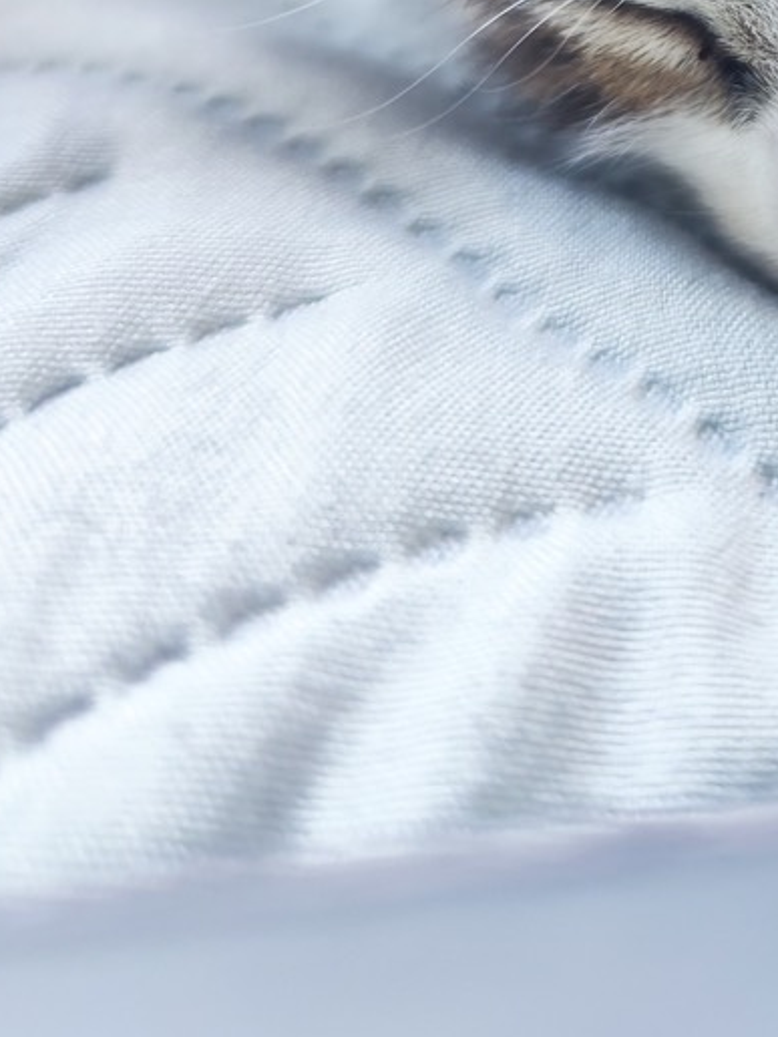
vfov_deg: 29.6
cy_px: -163
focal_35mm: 57
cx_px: 907
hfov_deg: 23.7
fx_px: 1708
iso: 483
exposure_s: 1/100
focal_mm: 7.01
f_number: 1.69
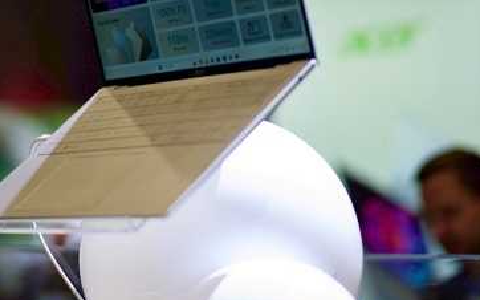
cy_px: 30
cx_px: 183
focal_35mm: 98
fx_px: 1282
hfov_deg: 21.2
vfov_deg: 13.2
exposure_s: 1/750
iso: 160
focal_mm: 50
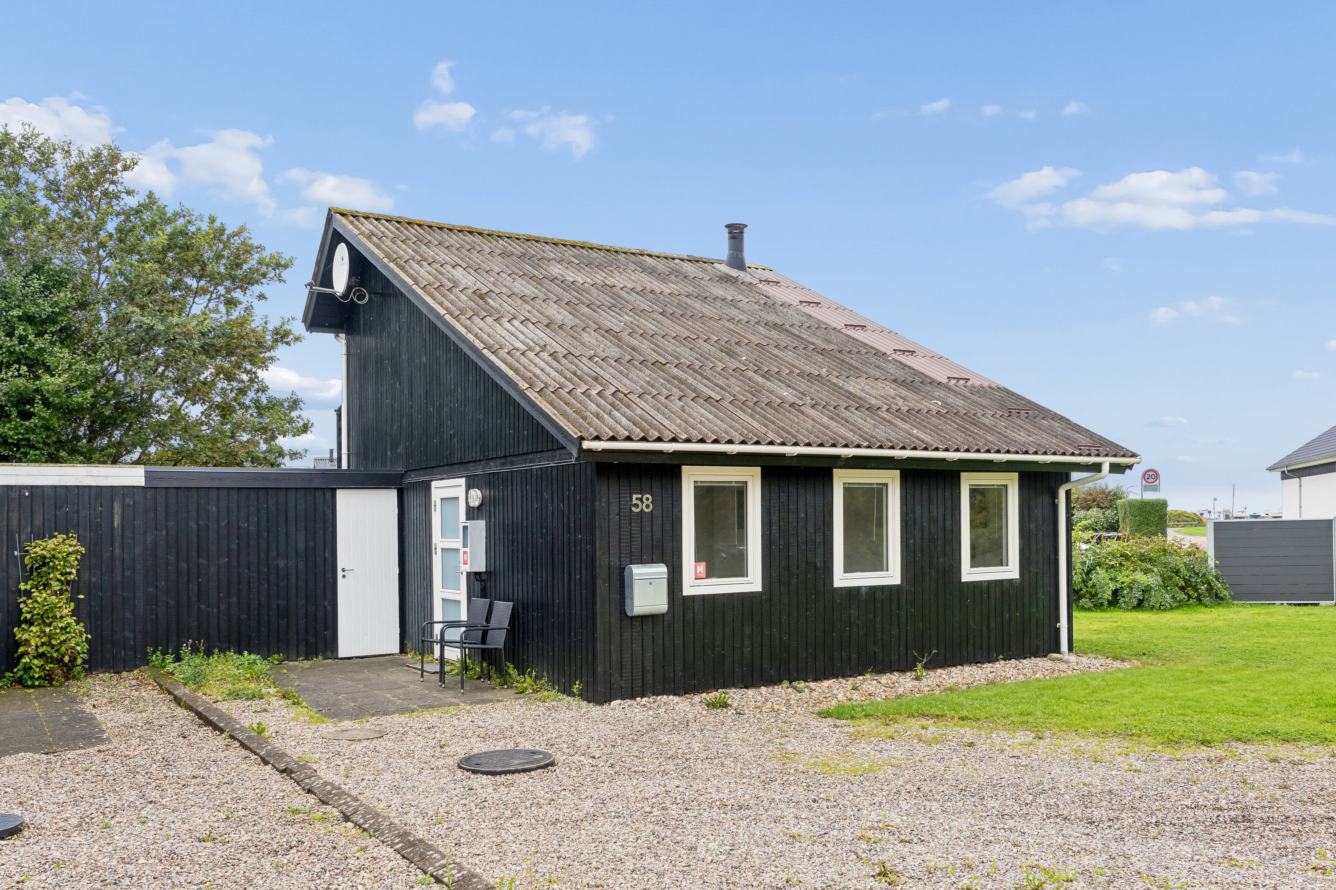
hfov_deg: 63.2
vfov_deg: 44.6
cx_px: 668
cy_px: 445
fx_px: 1085
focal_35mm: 29
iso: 200
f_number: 7.1
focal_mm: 19.5
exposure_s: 1/100
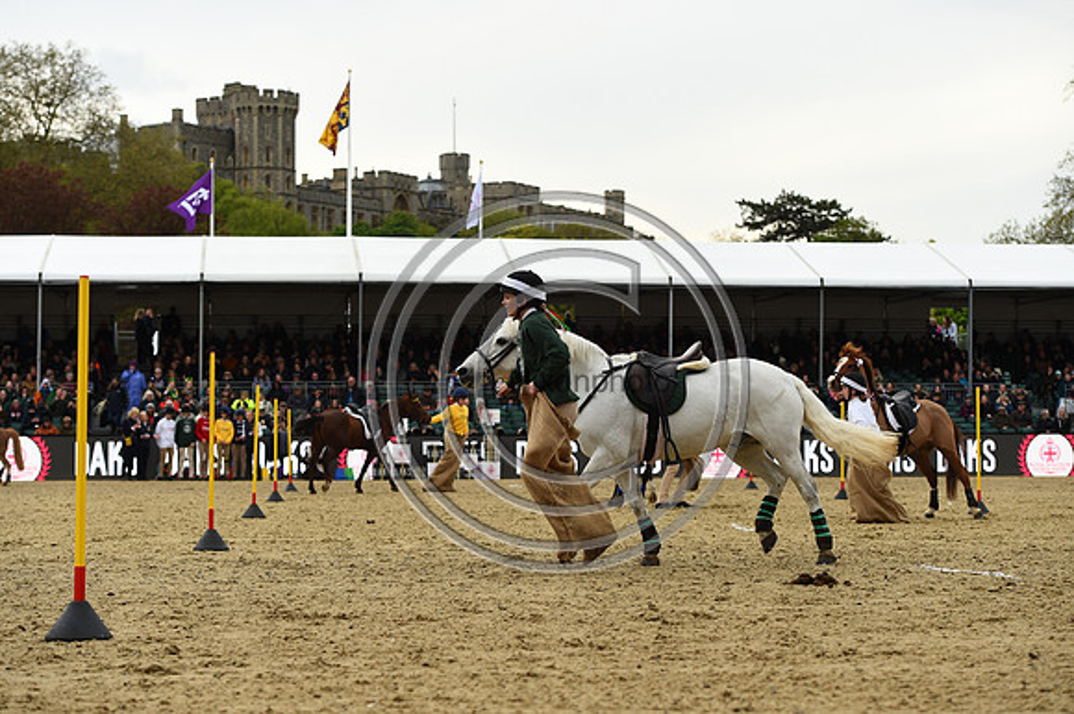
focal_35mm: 78
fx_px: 2326
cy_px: 357
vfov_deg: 17.5
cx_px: 537
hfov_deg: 26.0
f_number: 4.5
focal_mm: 78
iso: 450
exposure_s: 1/1250
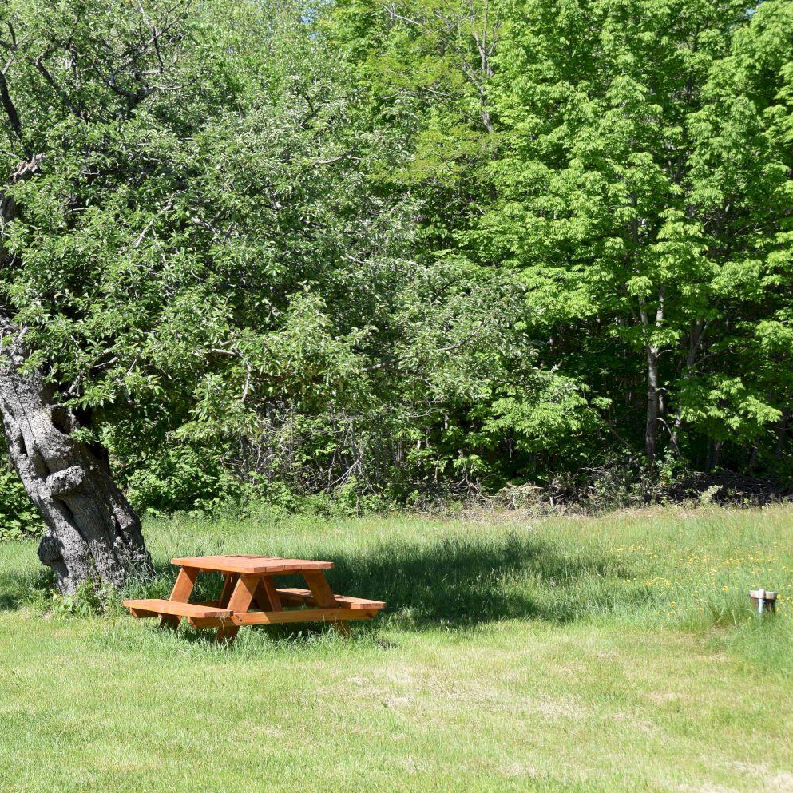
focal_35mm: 77
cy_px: 395
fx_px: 1996
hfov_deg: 22.4
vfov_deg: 22.5
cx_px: 246
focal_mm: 40
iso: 200
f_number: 9
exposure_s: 1/320
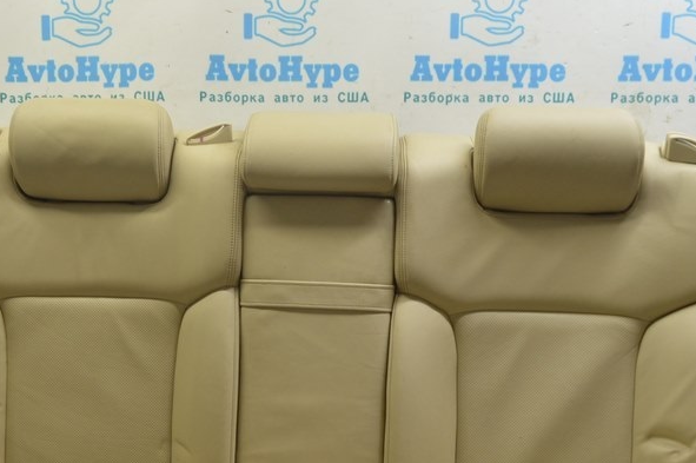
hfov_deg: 38.1
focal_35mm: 52
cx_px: 290
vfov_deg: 25.5
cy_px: 378
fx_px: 1004
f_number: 5.6
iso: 400
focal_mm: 20
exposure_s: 1/20
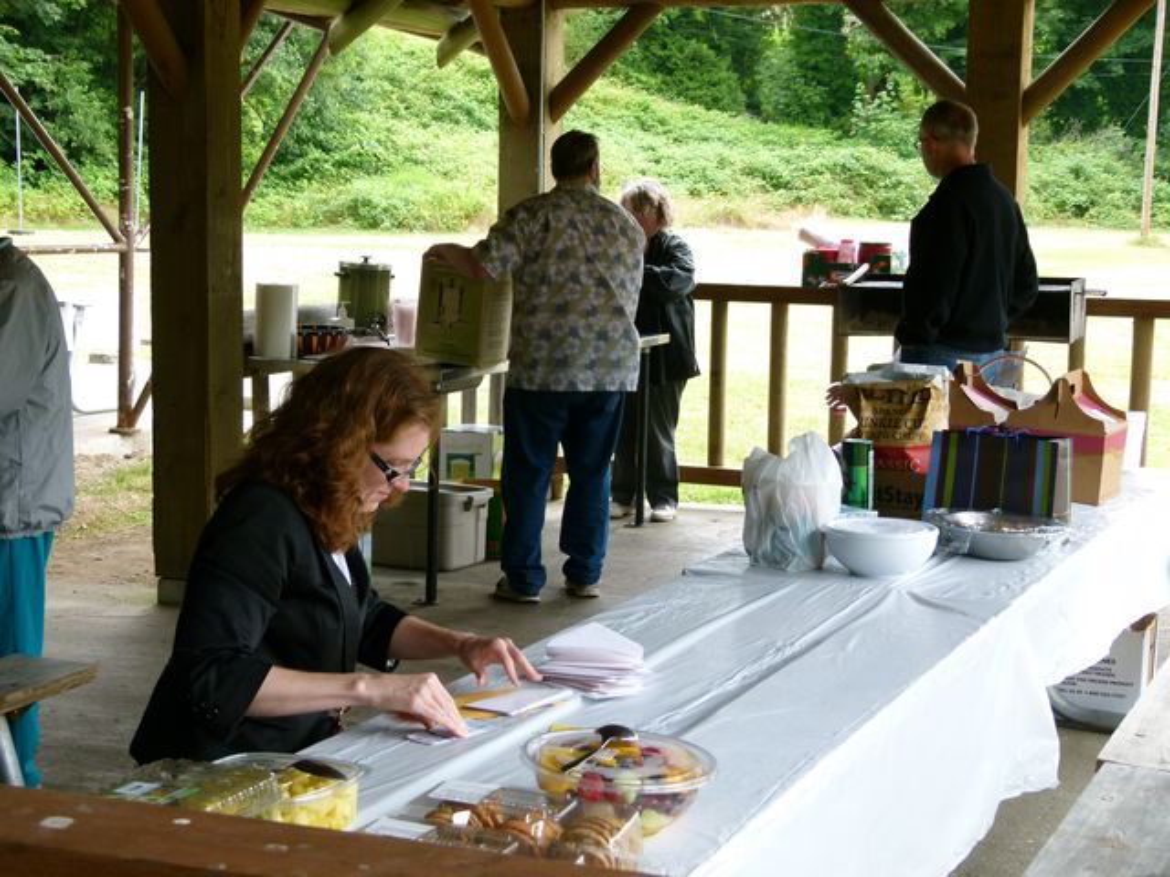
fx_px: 2265
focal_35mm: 67
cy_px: 438
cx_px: 585
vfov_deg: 21.9
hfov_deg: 29.0
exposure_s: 1/60
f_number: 3.3
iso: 100
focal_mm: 12.1
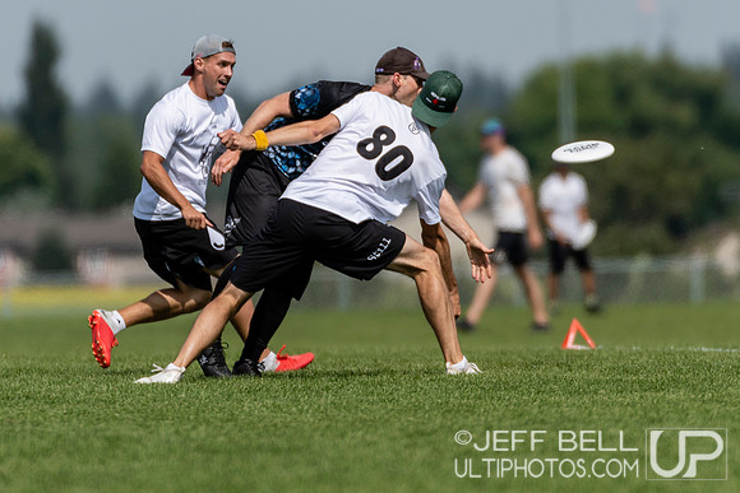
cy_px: 101
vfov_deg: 1.4
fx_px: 19629
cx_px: 370
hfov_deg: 2.2
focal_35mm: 955
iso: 100
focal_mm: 400
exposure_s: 1/2000
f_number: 4
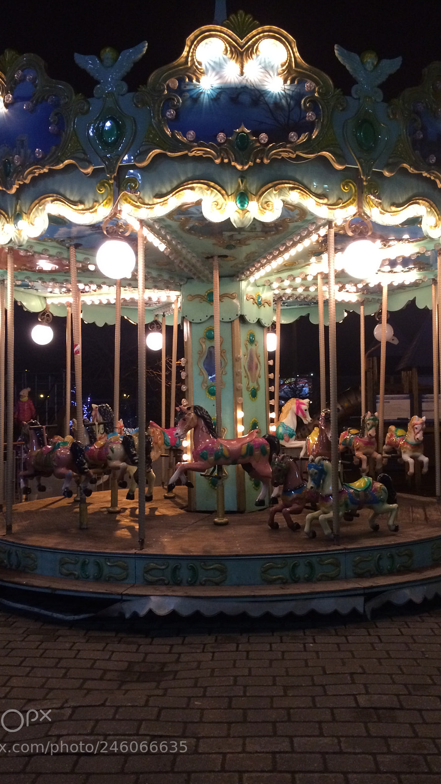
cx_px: 226
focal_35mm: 32
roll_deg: +1.5
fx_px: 665
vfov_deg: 61.0
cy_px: 389
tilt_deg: +1.7
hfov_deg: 36.7
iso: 320
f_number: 2.2
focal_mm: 4.15
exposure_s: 1/33
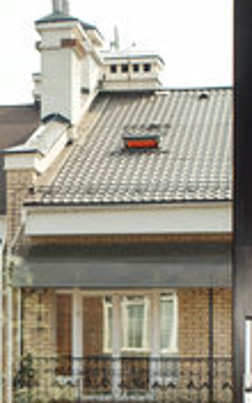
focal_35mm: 126
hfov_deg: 10.2
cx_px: -60
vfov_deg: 16.4
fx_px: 1385
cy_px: 325
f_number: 10
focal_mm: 35
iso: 400
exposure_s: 1/125
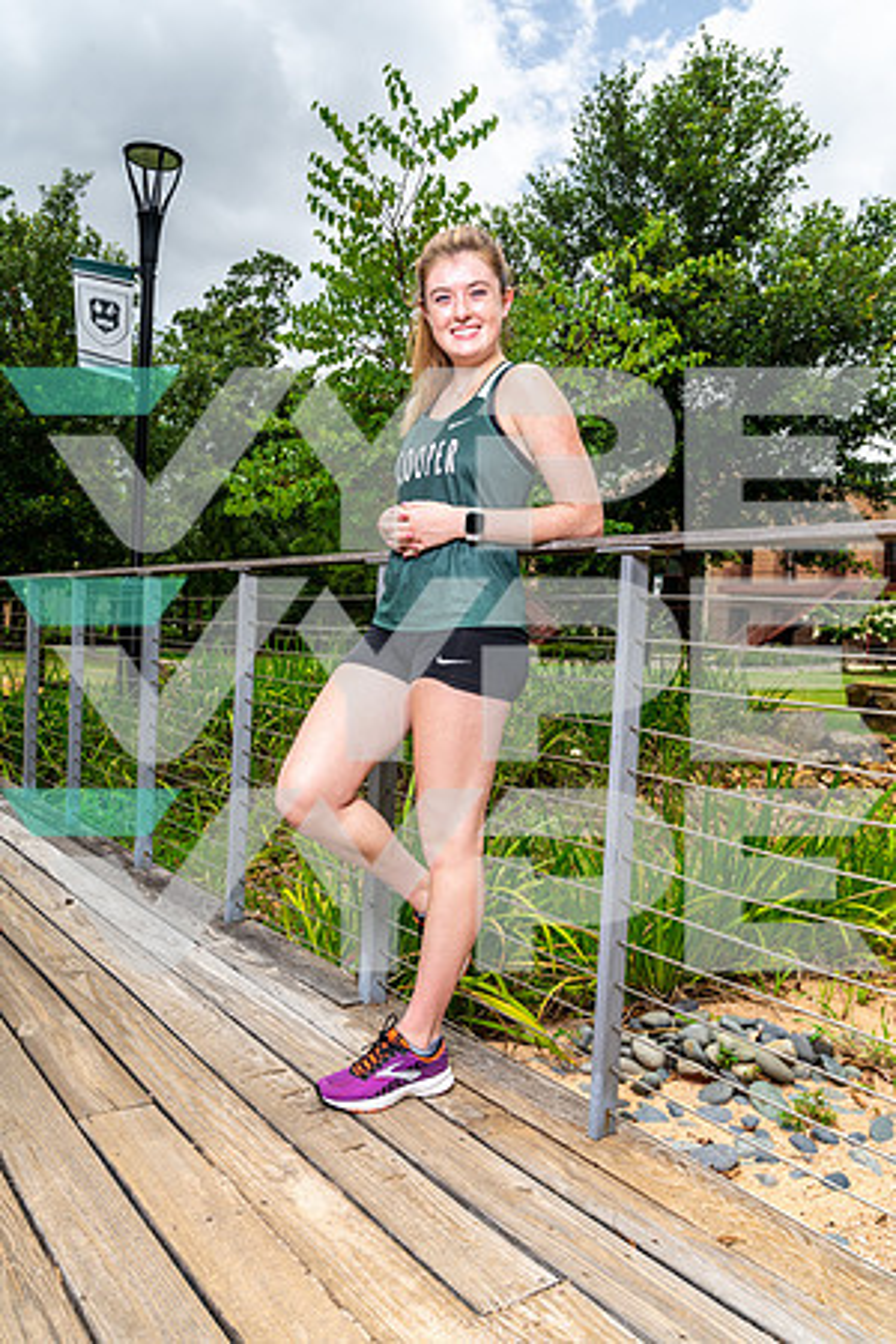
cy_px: 672
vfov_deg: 65.5
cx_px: 448
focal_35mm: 28
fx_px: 1045
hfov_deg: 46.4
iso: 100
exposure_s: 1/250
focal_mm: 28
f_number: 8
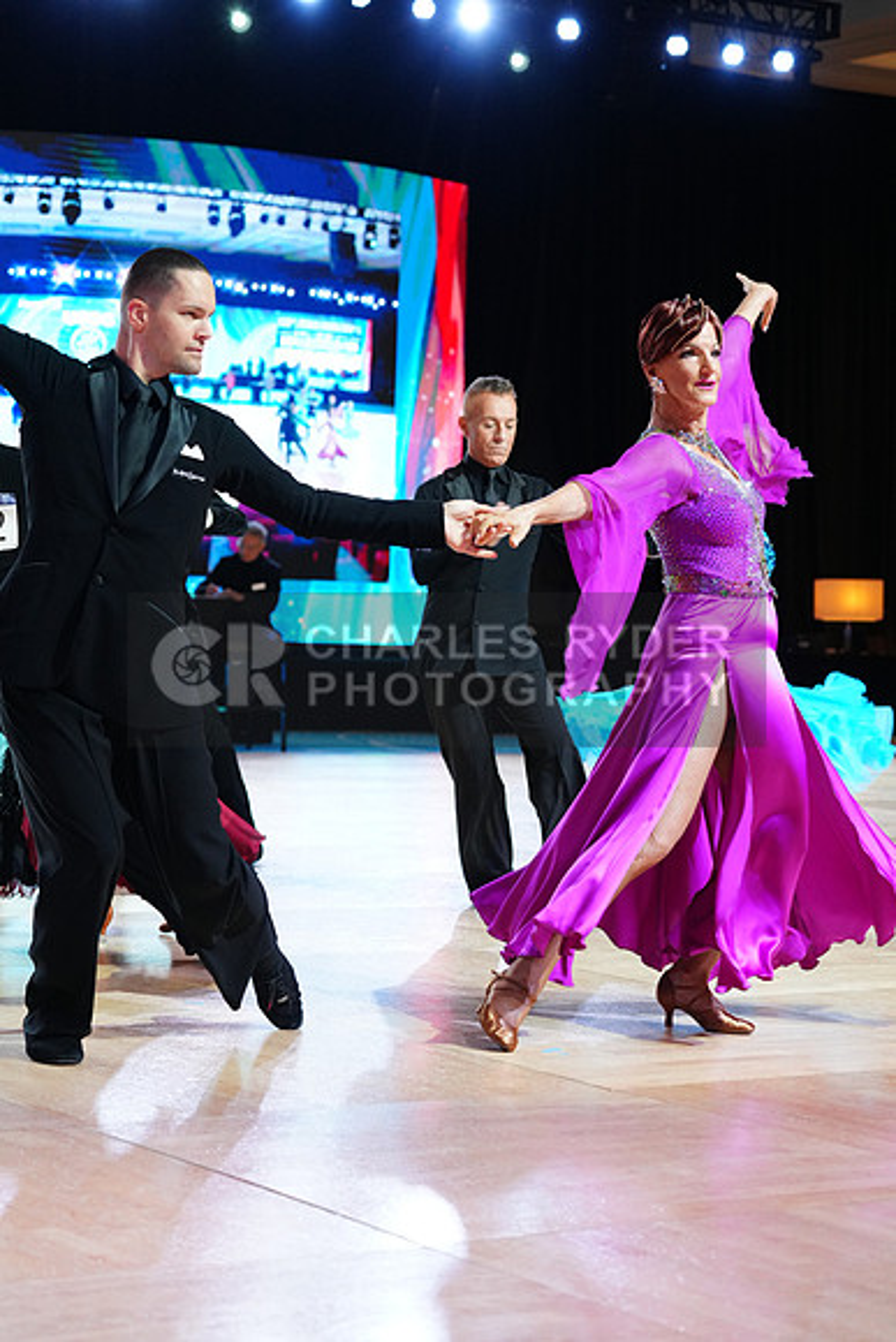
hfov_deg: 17.1
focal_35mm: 80
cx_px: 448
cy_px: 671
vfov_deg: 25.4
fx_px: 2985
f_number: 4
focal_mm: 80
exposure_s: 1/250
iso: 2500
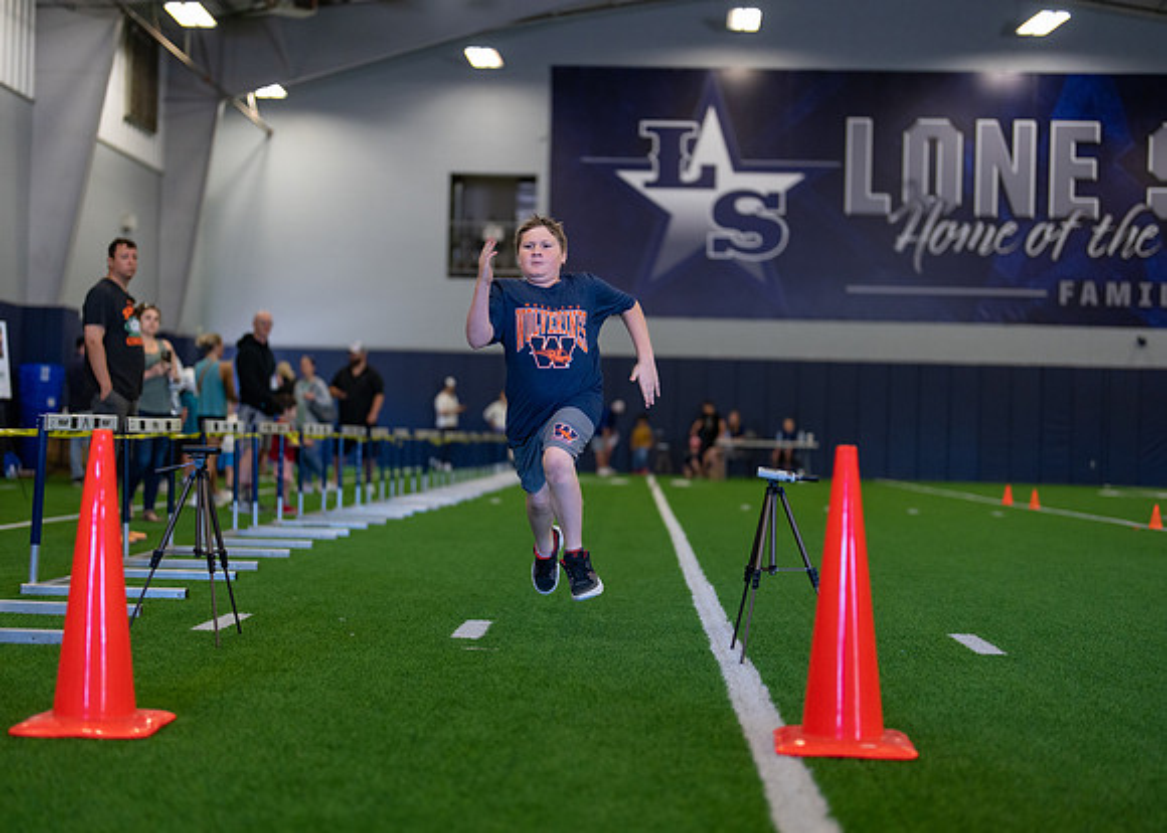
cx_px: 584
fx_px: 1762
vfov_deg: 26.6
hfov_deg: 36.6
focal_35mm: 53
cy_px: 416
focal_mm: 50
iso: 1000
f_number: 1.2
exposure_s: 1/1000
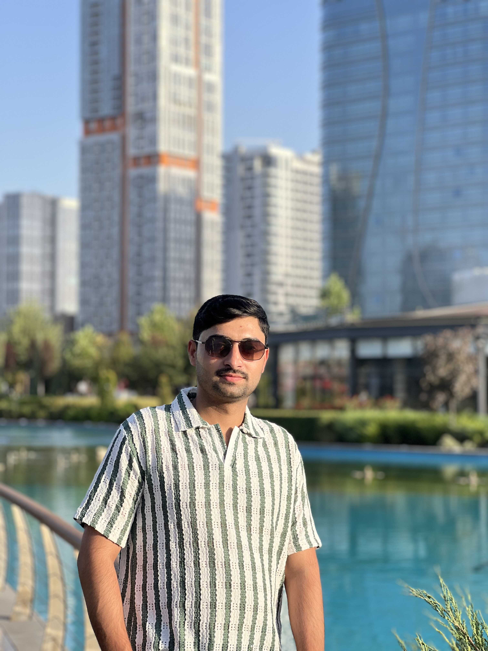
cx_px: 244
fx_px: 1447
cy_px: 326
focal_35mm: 77
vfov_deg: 25.3
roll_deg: +0.1
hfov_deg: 19.1
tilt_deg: +4.0
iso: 32
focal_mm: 9
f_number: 2.8
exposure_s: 1/328
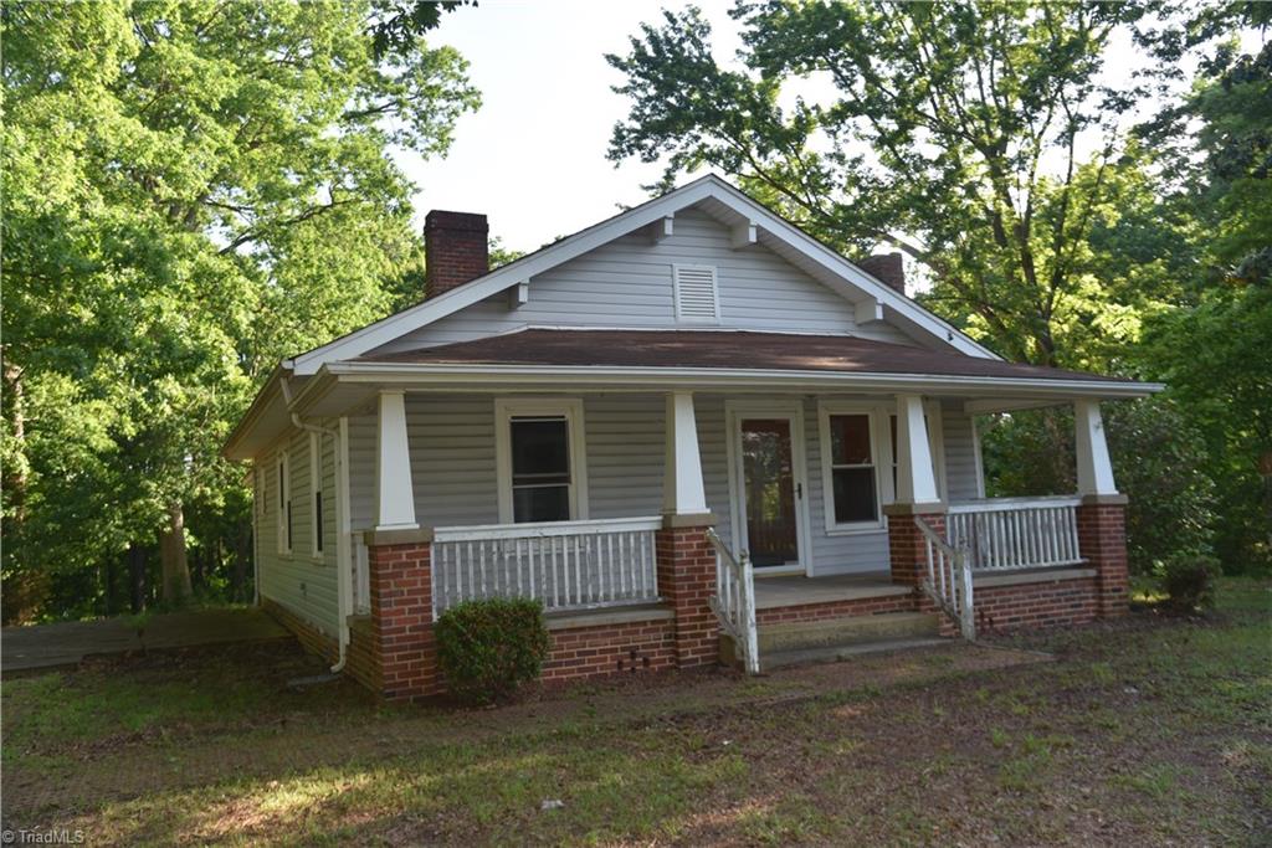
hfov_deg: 61.9
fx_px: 1060
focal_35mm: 30
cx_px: 636
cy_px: 424
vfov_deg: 43.6
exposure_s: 1/125
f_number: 5.6
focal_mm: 30
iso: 125
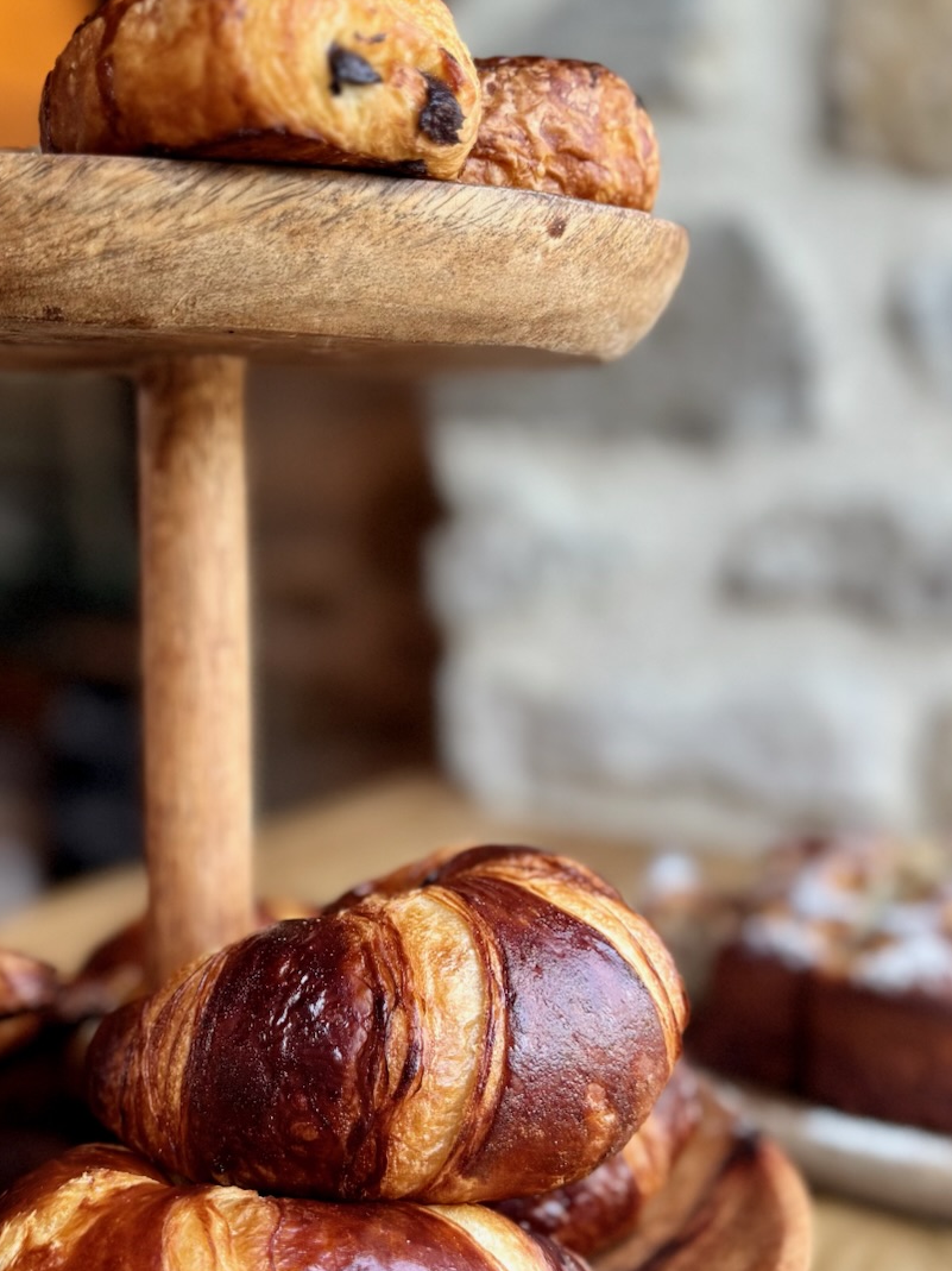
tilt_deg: -6.9
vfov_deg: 41.2
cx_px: 380
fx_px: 1688
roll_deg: +0.2
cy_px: 609
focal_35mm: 46
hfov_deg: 31.4
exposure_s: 1/121
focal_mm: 6.76
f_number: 1.78
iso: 100
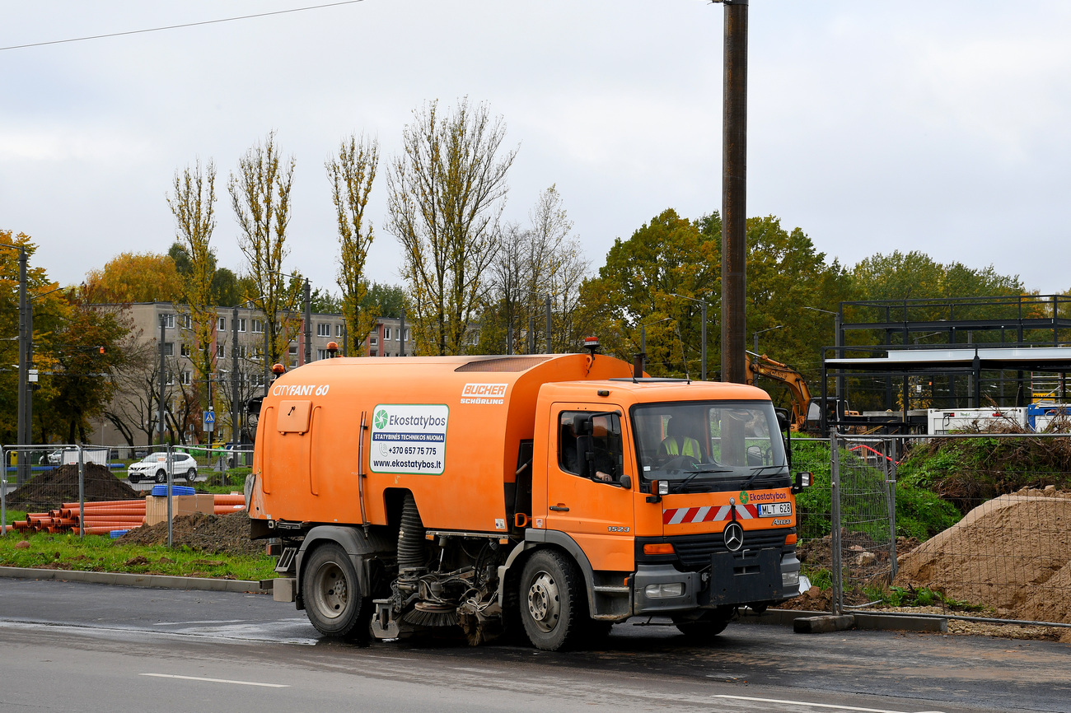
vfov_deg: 18.9
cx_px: 536
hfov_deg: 28.1
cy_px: 356
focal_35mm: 72
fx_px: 2141
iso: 200
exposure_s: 1/320
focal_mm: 48
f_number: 6.3
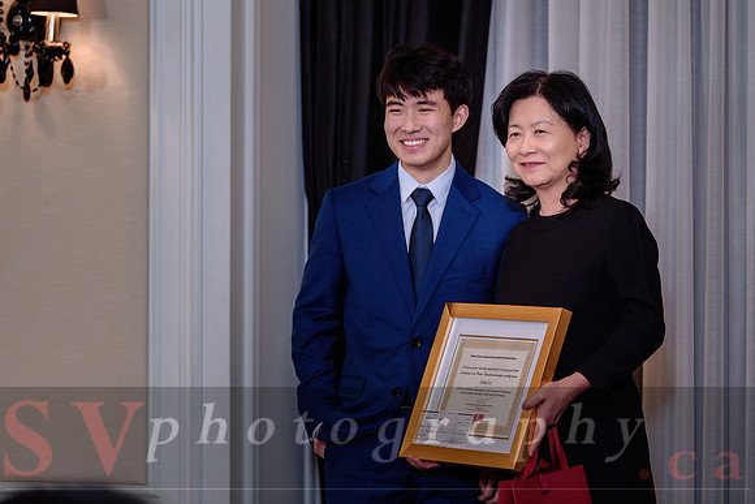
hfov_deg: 12.9
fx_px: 3344
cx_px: 458
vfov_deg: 8.6
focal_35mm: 159
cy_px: 203
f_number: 2.8
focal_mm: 130
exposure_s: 1/125
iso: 1000
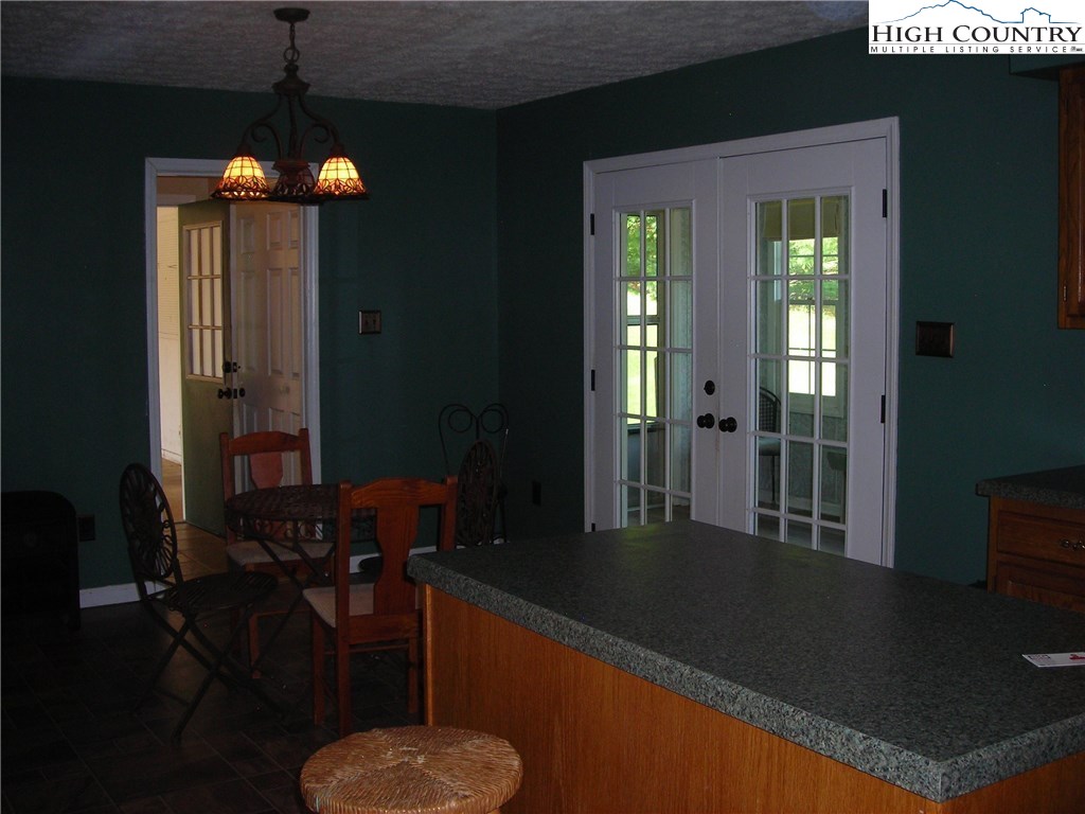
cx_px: 542
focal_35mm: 38
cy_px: 407
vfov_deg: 37.7
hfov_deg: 49.0
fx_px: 1191
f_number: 3.2
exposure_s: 1/60.1
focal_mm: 6.3
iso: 92
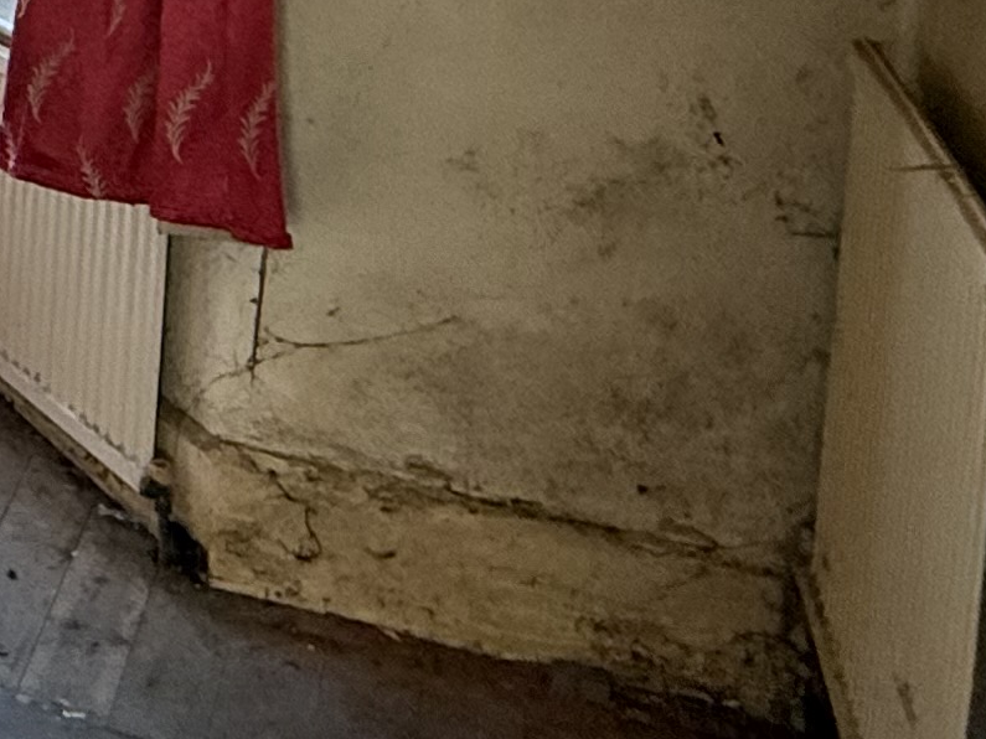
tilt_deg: -7.1
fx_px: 2022
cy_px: -223
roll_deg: +1.0
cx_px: -822
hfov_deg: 19.7
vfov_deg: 19.2
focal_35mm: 71
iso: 160
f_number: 2.2
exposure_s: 1/99
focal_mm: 2.22
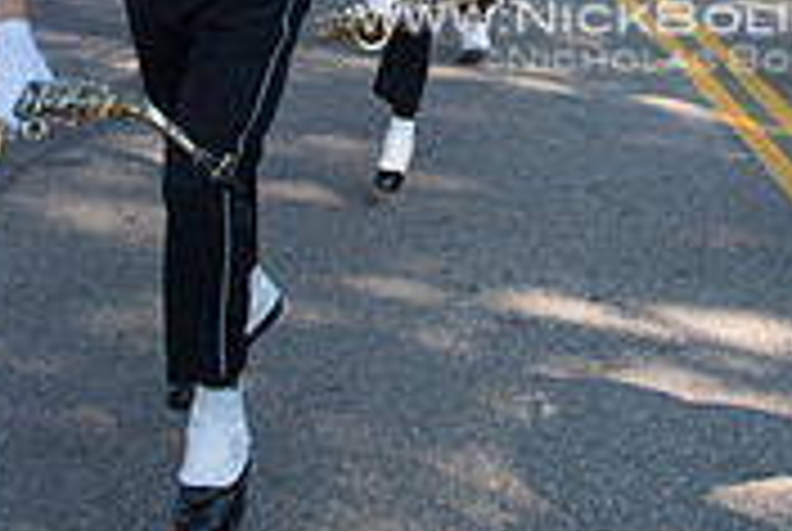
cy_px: -142
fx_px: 1741
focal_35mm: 79
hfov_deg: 25.1
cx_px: 666
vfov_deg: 16.5
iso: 200
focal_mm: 24
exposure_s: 1/500
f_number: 5.6
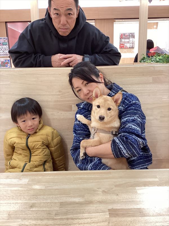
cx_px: 84
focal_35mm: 31
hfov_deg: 45.4
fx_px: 202
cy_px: 113
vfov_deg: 58.4
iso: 160
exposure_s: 1/60
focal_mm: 3.3
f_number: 2.4
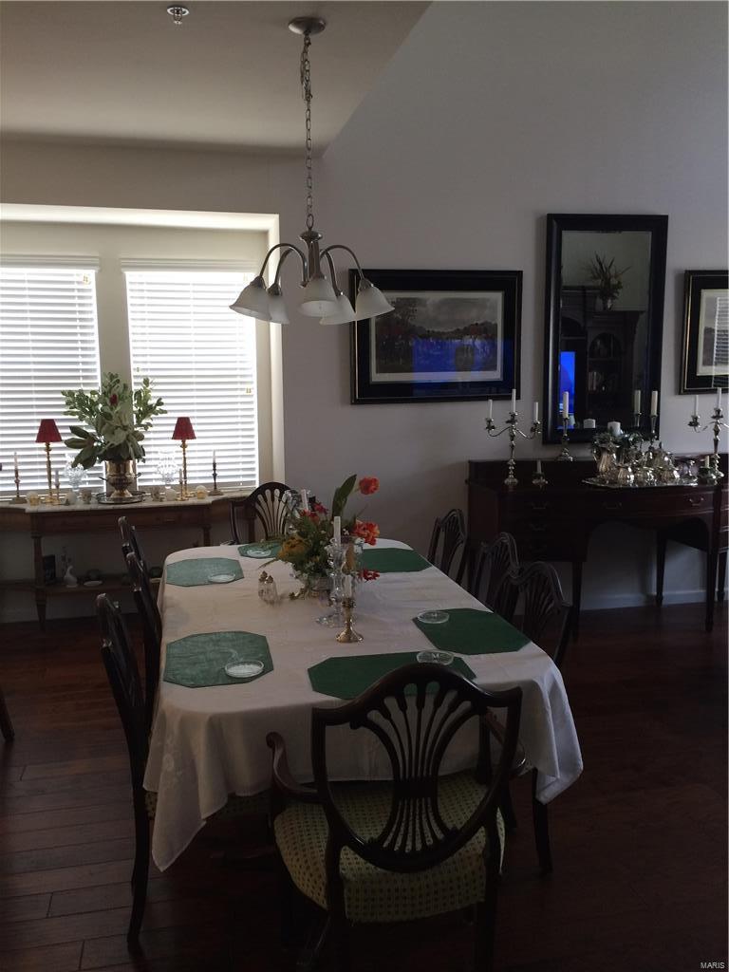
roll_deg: +2.1
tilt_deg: -6.5
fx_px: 814
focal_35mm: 29
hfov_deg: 48.2
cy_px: 486
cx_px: 364
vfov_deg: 61.7
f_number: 2.2
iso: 80
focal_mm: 4.15
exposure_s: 1/30
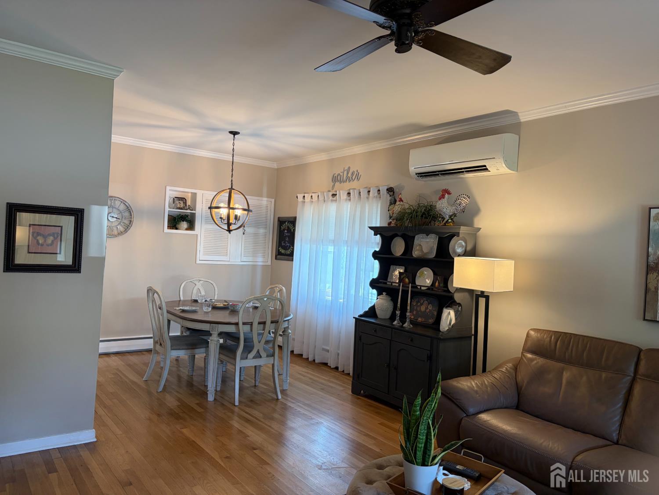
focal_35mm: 26
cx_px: 330
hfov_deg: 67.3
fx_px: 495
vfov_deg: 53.1
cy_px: 248
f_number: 1.6
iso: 125
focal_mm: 5.96
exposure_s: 1/60
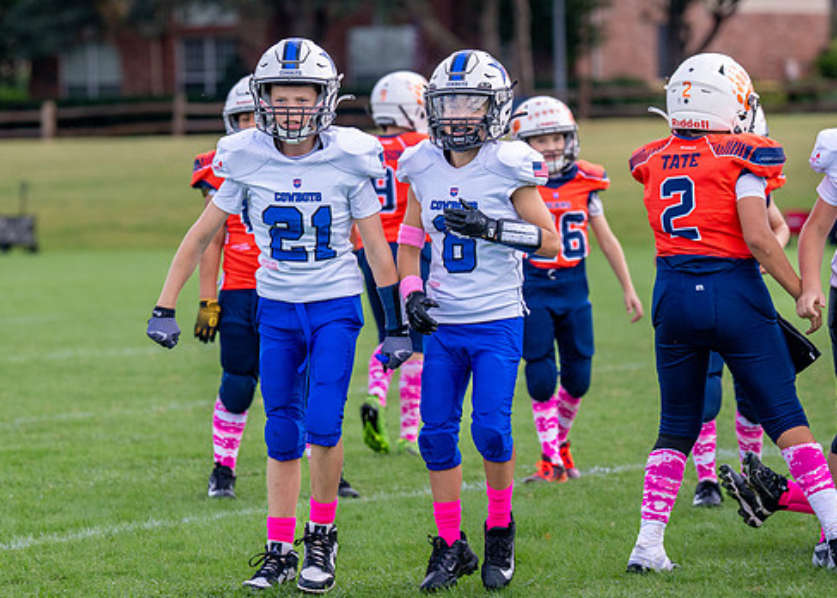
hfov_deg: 9.3
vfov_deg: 6.6
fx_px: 5159
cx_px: 341
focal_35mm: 217
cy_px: 261
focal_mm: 120
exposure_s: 1/2500
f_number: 2.8
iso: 250
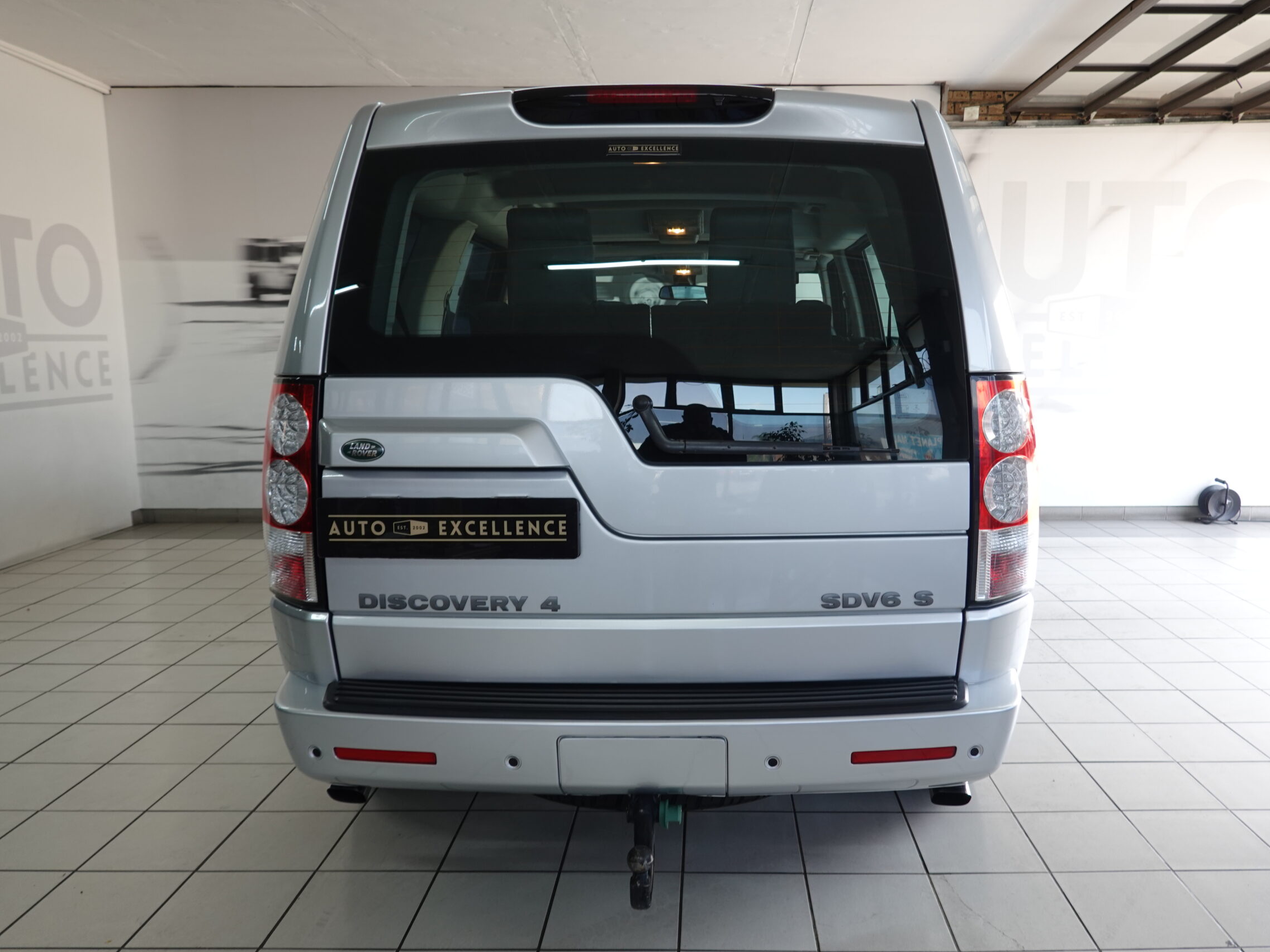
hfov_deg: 67.1
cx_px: 706
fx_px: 954
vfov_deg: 53.1
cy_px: 476
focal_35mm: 26
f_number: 2.8
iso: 125
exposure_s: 1/30
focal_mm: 9
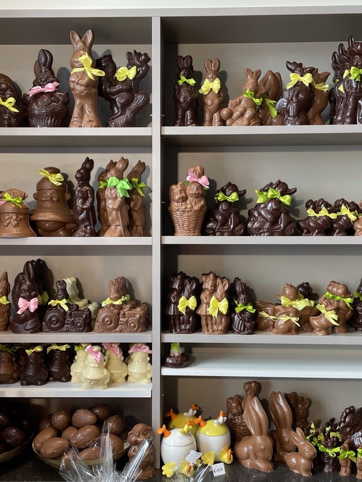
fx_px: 363
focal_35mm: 26
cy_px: 241
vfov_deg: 67.3
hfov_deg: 53.1
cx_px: 181
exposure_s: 1/100
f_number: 1.6
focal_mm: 4.2
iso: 100
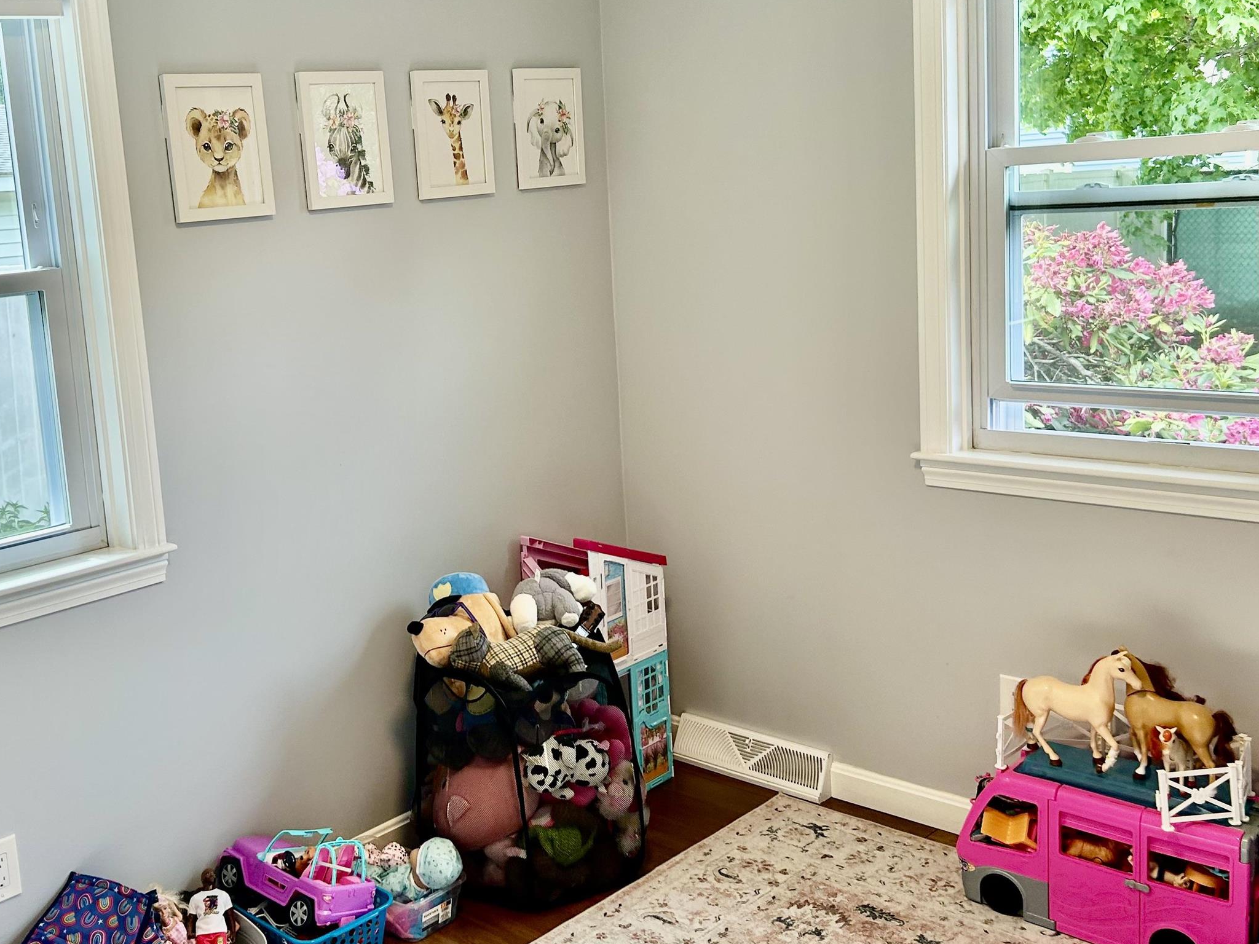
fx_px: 1418
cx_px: 443
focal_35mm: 39
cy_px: 396
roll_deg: +4.2
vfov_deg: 36.7
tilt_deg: -9.1
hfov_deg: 47.3
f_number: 1.5
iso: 50
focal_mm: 5.7
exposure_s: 1/120
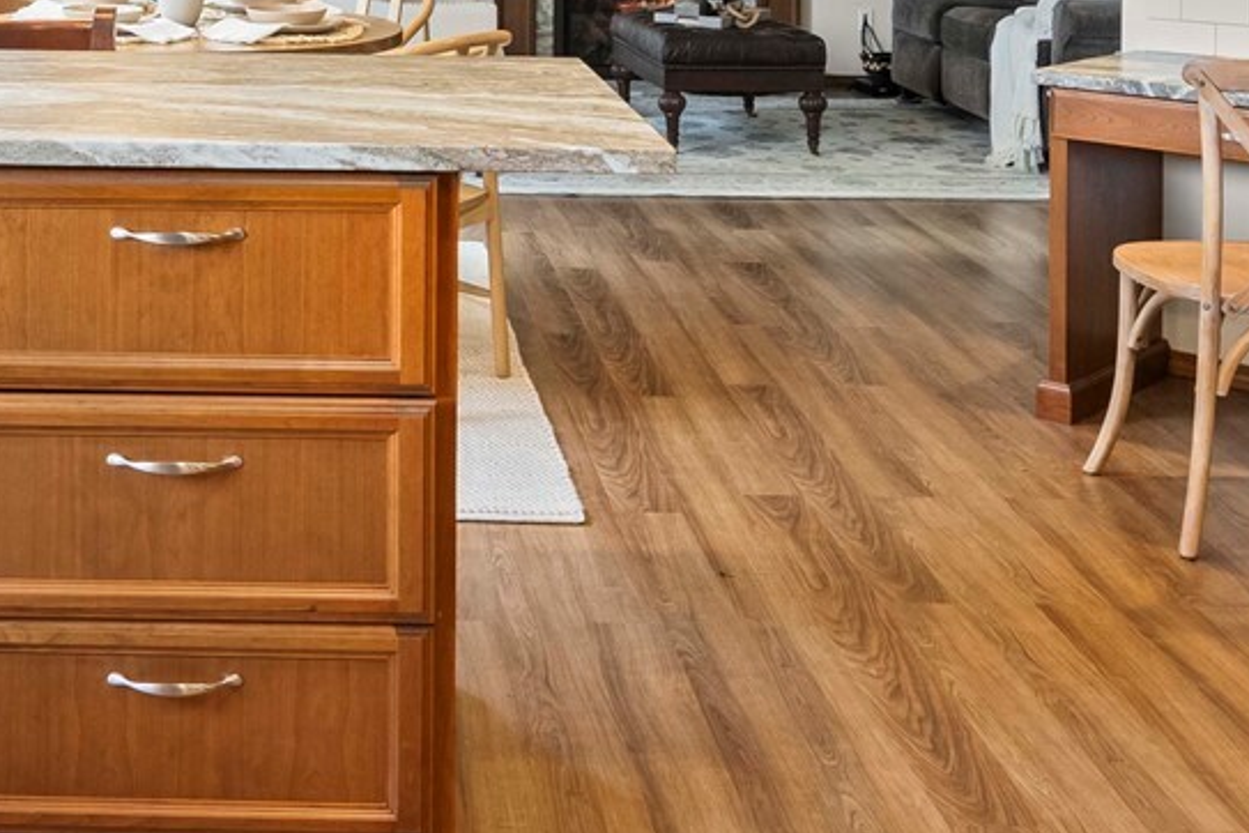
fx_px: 1735
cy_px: -174
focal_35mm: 50
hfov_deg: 38.4
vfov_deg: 24.4
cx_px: 282
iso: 2500
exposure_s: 1/25
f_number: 7.1
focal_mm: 16
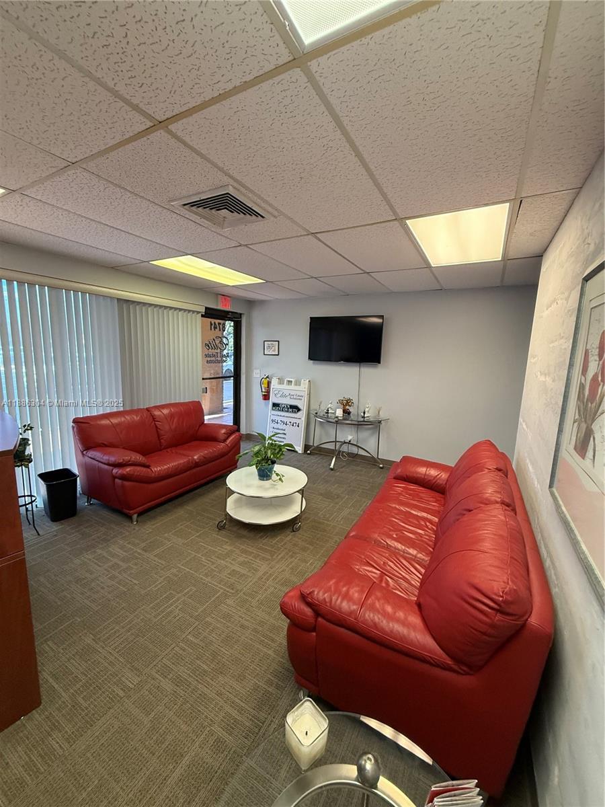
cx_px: 302
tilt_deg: -6.2
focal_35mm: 14
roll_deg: -2.2
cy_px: 404
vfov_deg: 102.1
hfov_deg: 85.7
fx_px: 326
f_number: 2.2
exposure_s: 1/120
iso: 250
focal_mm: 2.22
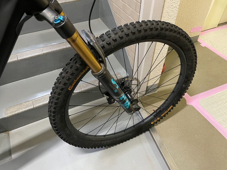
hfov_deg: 67.3
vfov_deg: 53.1
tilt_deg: -45.9
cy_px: 85
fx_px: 170
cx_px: 114
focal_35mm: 26
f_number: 1.6
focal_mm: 4.2
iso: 500
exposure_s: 1/25
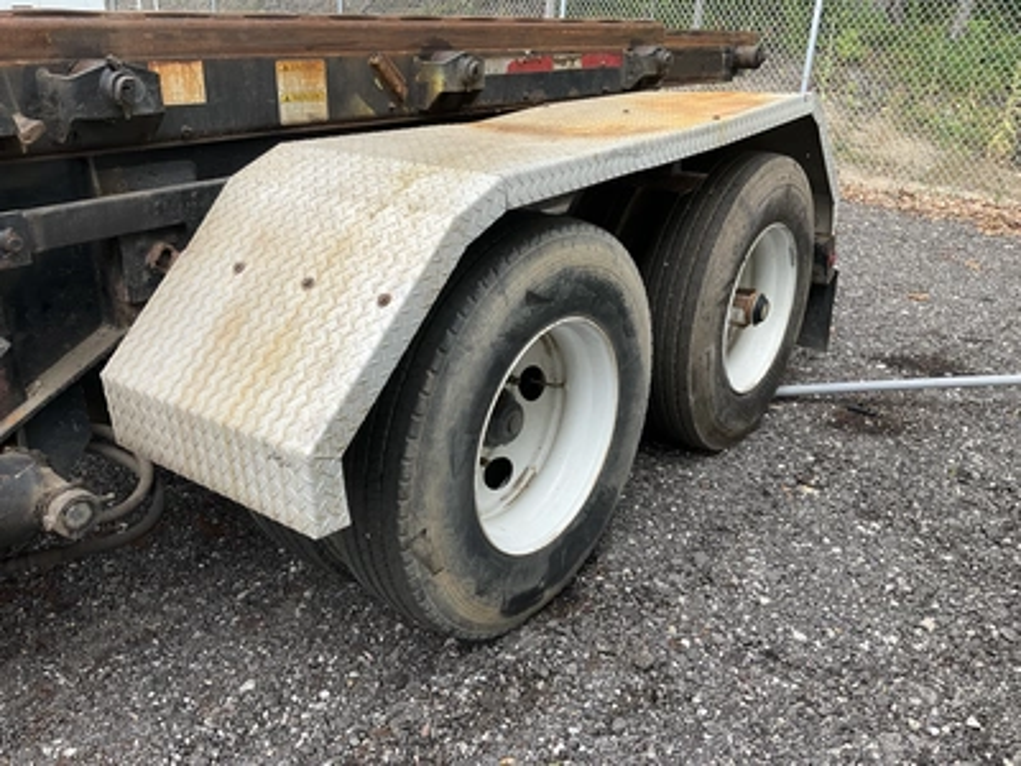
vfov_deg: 48.2
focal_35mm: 29
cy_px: 383
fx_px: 855
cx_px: 510
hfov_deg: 61.7
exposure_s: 1/606
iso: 25
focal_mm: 3
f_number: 1.8
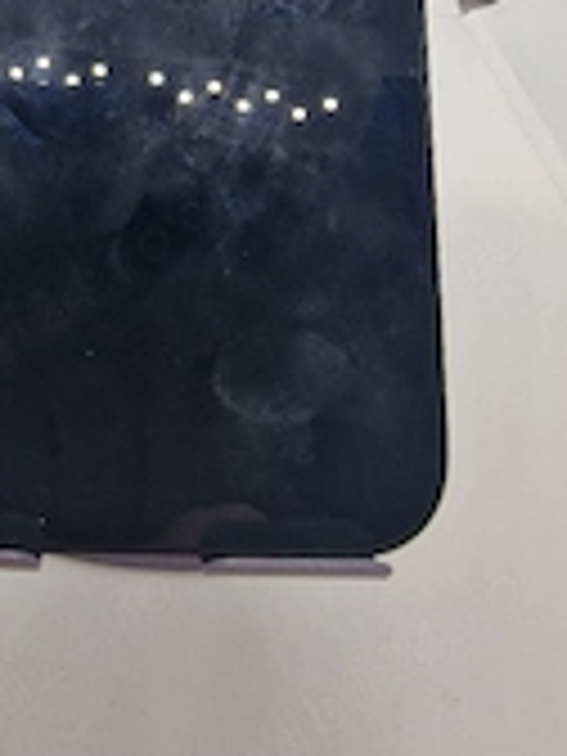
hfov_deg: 43.4
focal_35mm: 31
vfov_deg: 49.6
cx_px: 117
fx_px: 677
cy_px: 32
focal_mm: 2.2
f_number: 2.2
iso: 50
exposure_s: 1/133
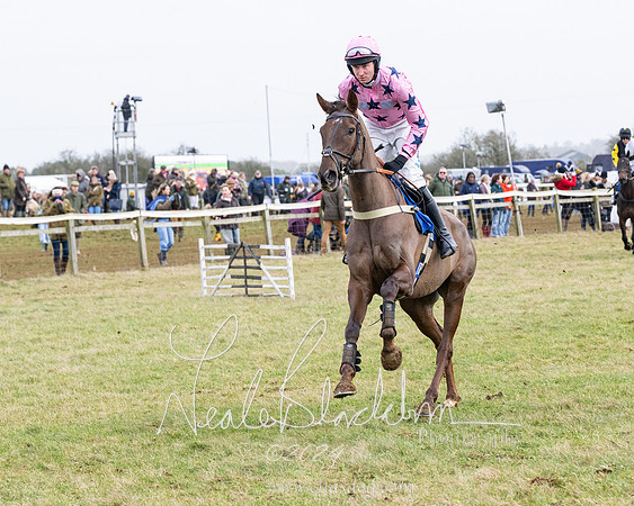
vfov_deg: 12.1
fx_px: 2387
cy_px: 265
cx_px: 377
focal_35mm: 127
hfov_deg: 15.1
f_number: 4
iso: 800
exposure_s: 1/1600
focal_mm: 71
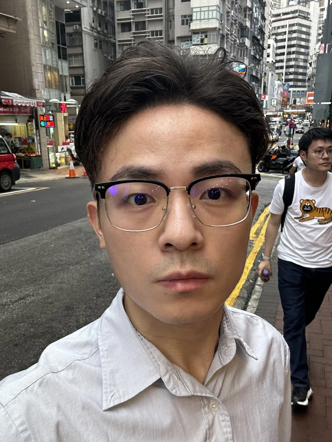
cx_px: 166
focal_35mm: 30
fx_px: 384
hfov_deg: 46.8
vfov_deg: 60.0
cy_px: 221
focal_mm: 2.69
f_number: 1.9
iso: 50
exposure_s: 1/50
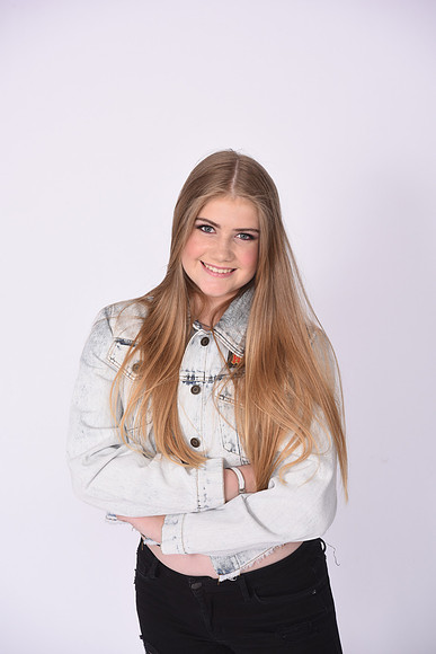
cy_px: 327
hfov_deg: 24.6
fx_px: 998
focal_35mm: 55
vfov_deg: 36.2
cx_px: 218
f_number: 9
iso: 160
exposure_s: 1/125
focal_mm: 55
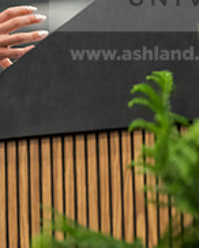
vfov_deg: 6.8
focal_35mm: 284
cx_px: 8
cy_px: 82
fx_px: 2087
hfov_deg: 5.4
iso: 2500
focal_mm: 95
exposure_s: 1/200
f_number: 2.8
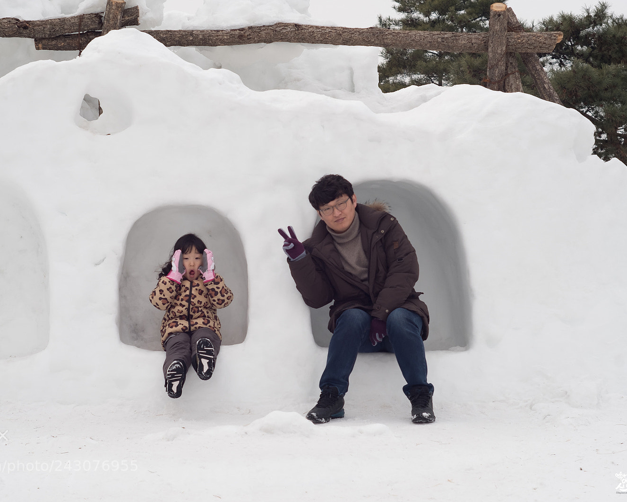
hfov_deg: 42.8
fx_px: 798
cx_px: 269
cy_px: 251
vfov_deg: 34.9
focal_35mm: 43
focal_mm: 25
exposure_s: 1/800
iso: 200
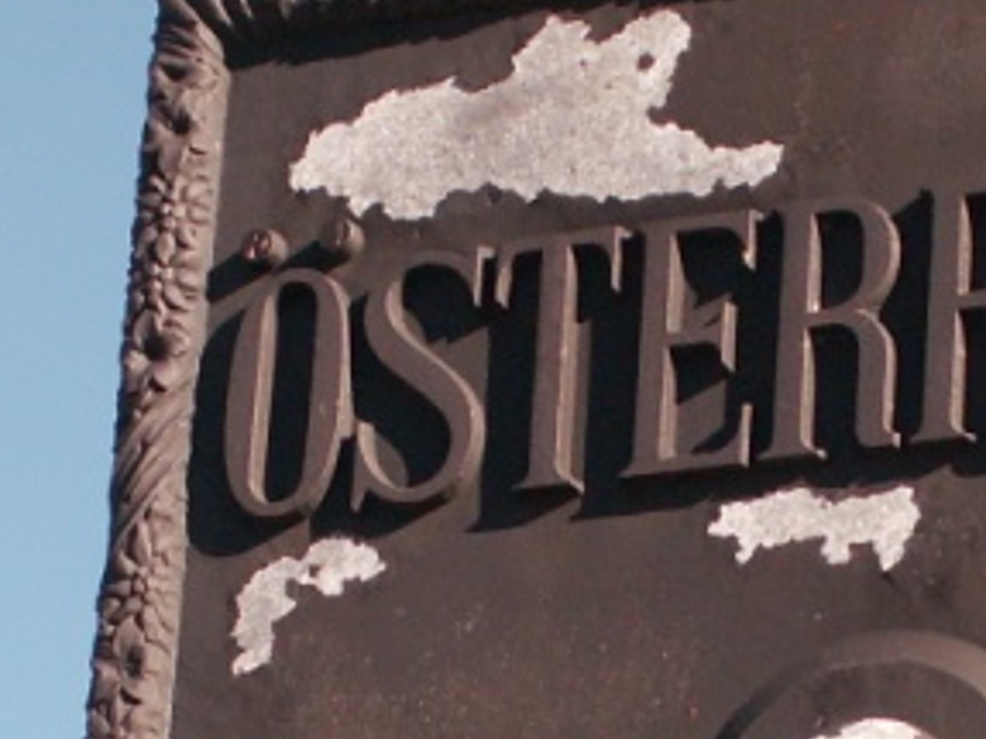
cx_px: 776
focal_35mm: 246
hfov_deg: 8.0
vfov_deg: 6.0
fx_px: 7004
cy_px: 626
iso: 50
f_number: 3.5
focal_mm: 11.49
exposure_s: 1/400
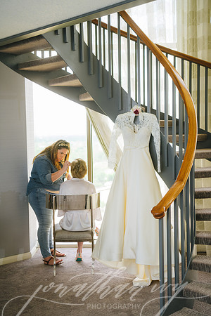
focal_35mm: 50
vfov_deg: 39.6
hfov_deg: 27.0
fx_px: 440
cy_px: 158
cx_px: 106
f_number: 2.8
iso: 400
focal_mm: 50
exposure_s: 1/200
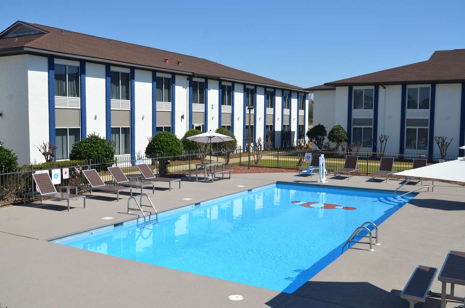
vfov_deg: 36.7
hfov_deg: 53.2
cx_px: 232
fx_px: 464
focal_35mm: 36
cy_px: 154
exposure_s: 1/500
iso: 160
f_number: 8
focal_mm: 24
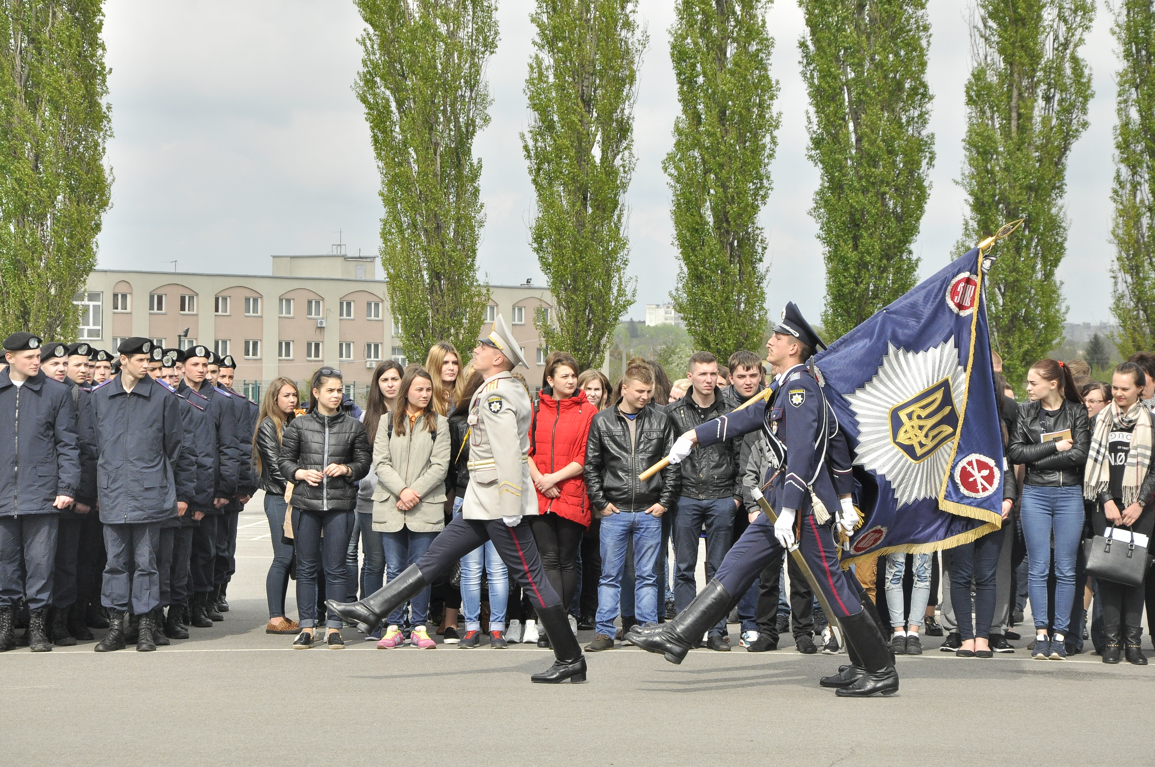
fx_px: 3605
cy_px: 384
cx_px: 578
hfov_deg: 18.2
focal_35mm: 112
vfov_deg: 12.1
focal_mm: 75
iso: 800
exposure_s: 1/1250
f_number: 9
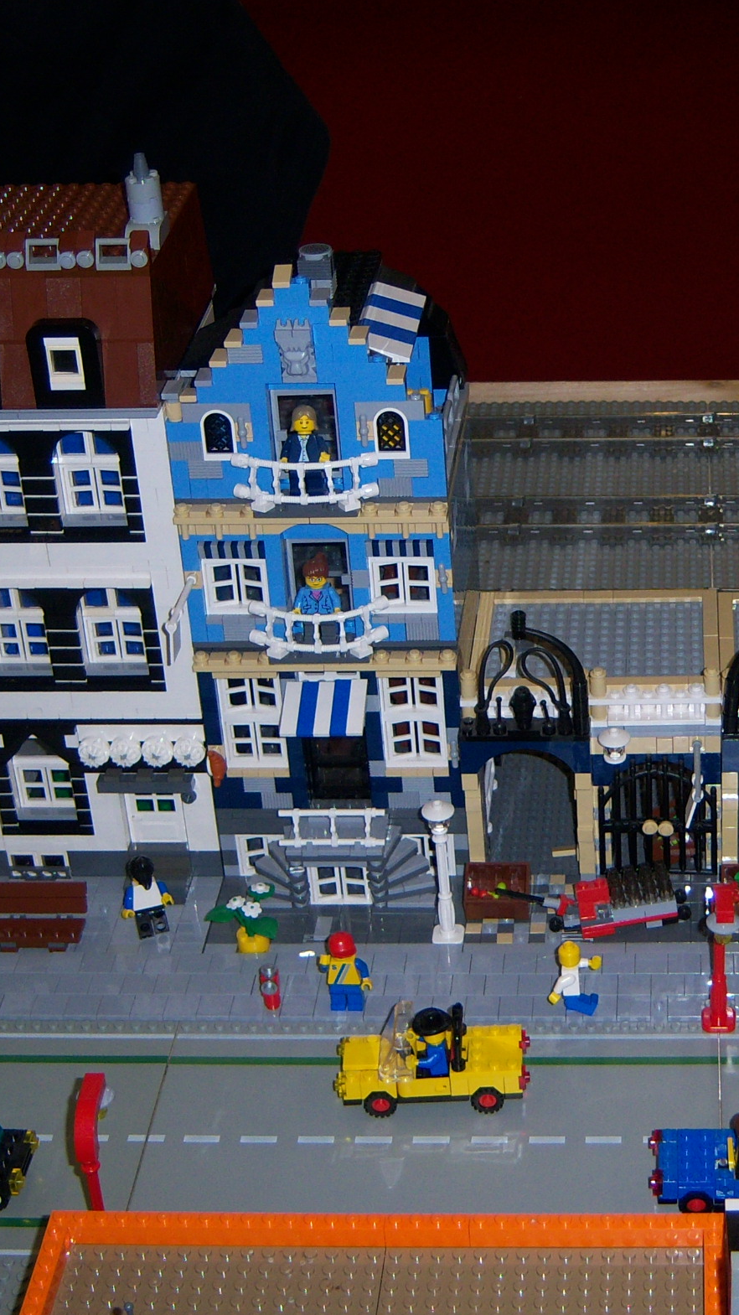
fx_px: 2231
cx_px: 649
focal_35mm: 64
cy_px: 589
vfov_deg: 32.8
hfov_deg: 18.5
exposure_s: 1/60
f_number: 2.8
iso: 80
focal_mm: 7.5
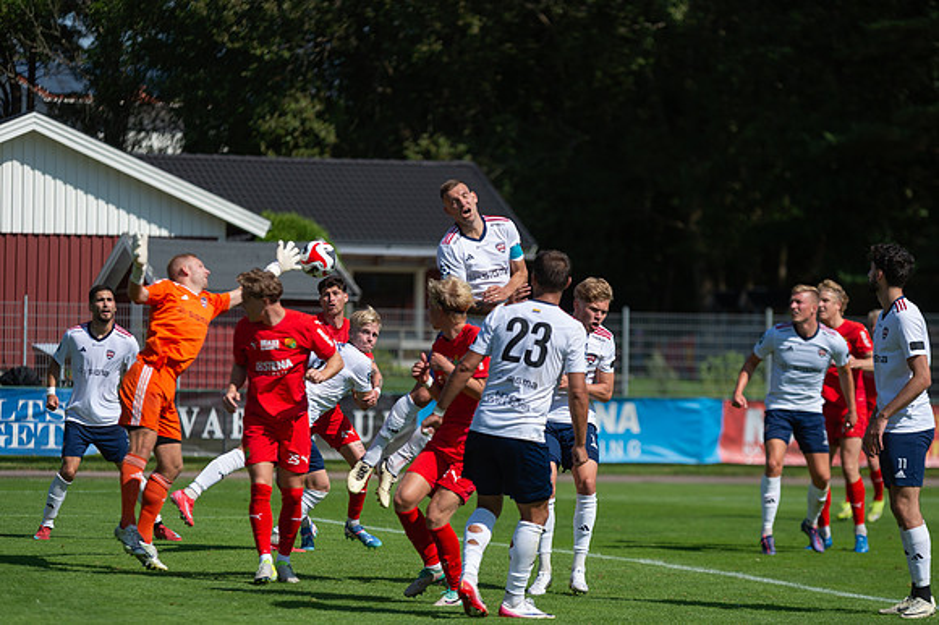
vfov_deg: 7.7
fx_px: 4626
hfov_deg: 11.6
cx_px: 470
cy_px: 312
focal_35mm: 177
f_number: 3.2
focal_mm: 175
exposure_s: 1/2500
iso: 100
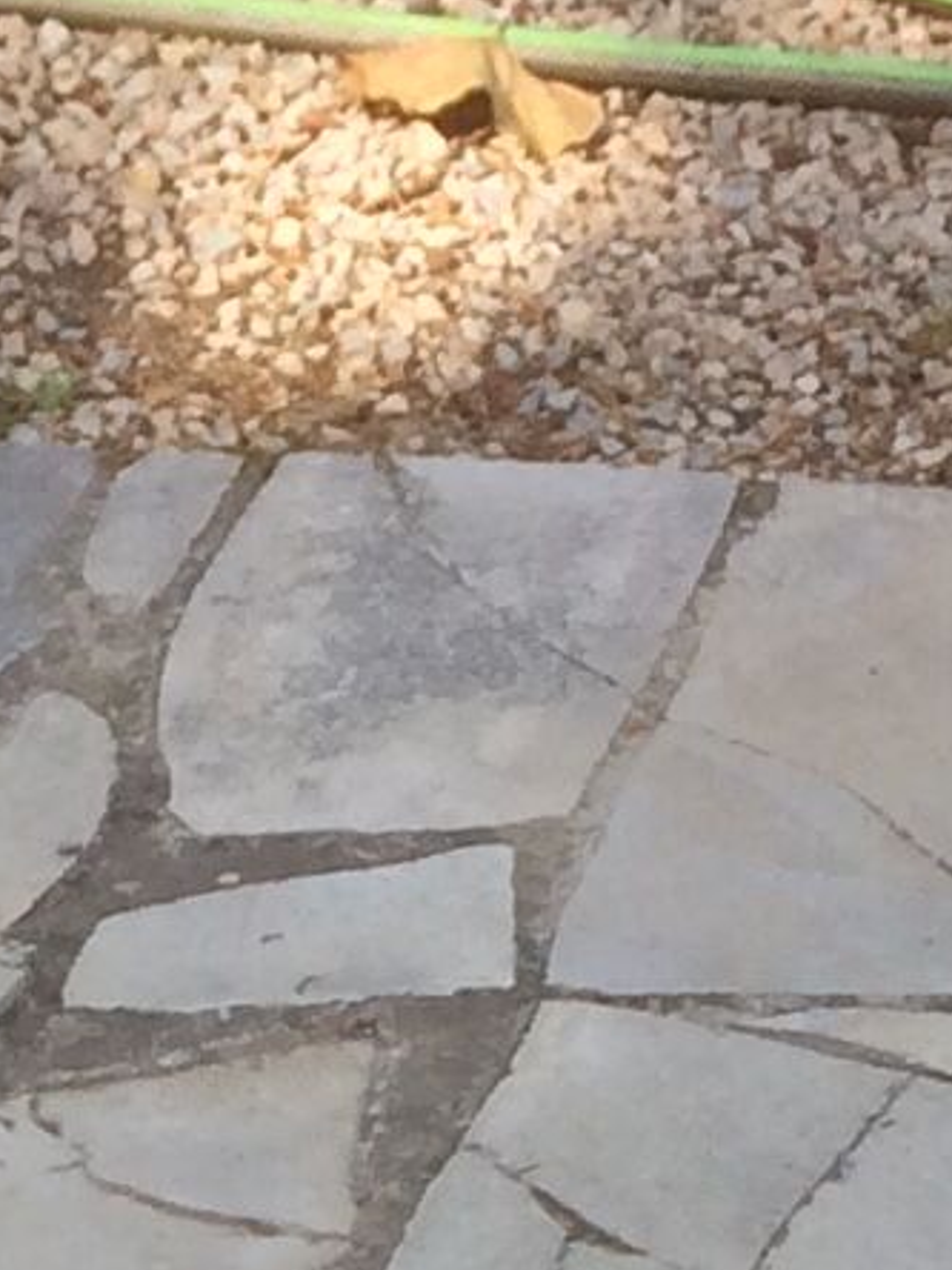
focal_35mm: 213
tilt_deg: -50.3
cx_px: -100
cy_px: 3604
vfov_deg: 8.1
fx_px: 7810
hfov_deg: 6.9
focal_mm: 4.15
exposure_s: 1/373
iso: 32
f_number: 2.2
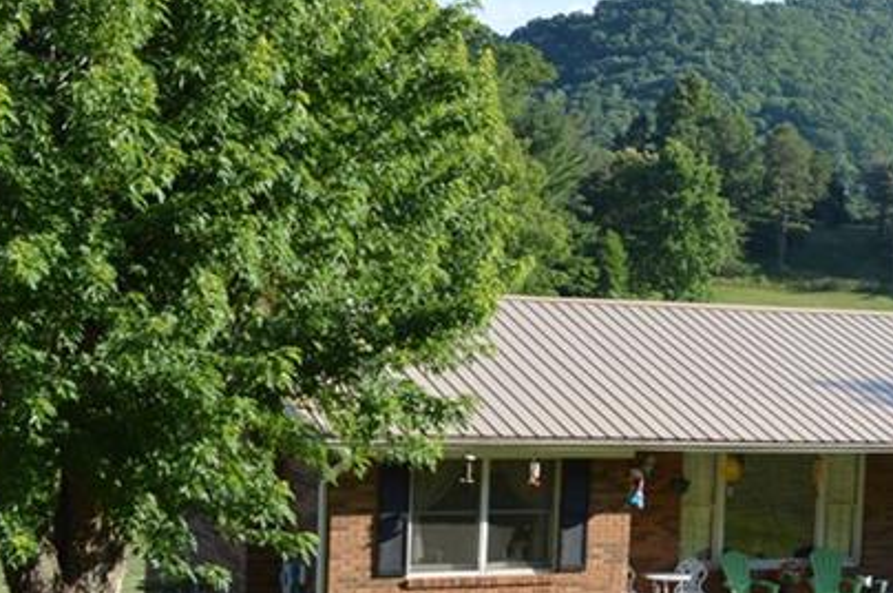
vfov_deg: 17.8
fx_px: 1882
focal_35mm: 76
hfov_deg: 25.6
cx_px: 851
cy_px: 407
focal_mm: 20
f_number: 6.3
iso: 100
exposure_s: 1/160
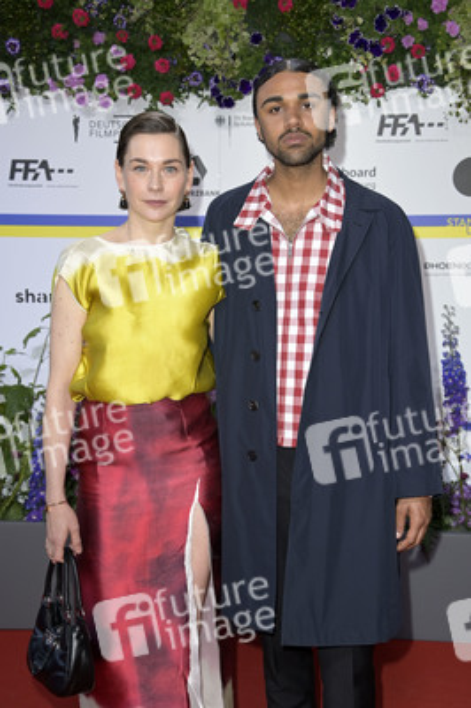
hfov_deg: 24.2
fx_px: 1101
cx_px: 236
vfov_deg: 35.7
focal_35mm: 56
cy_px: 354
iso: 640
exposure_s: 1/250
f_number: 6.3
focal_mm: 56
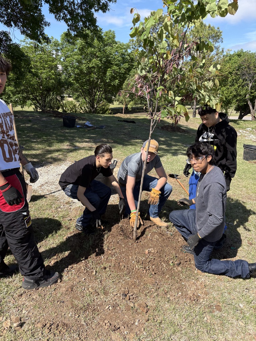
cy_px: 170
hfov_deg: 53.1
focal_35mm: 26
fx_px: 256
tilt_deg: -15.4
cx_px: 128
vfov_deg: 67.3
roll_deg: -1.2
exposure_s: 1/1667
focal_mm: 5.96
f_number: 1.6
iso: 50
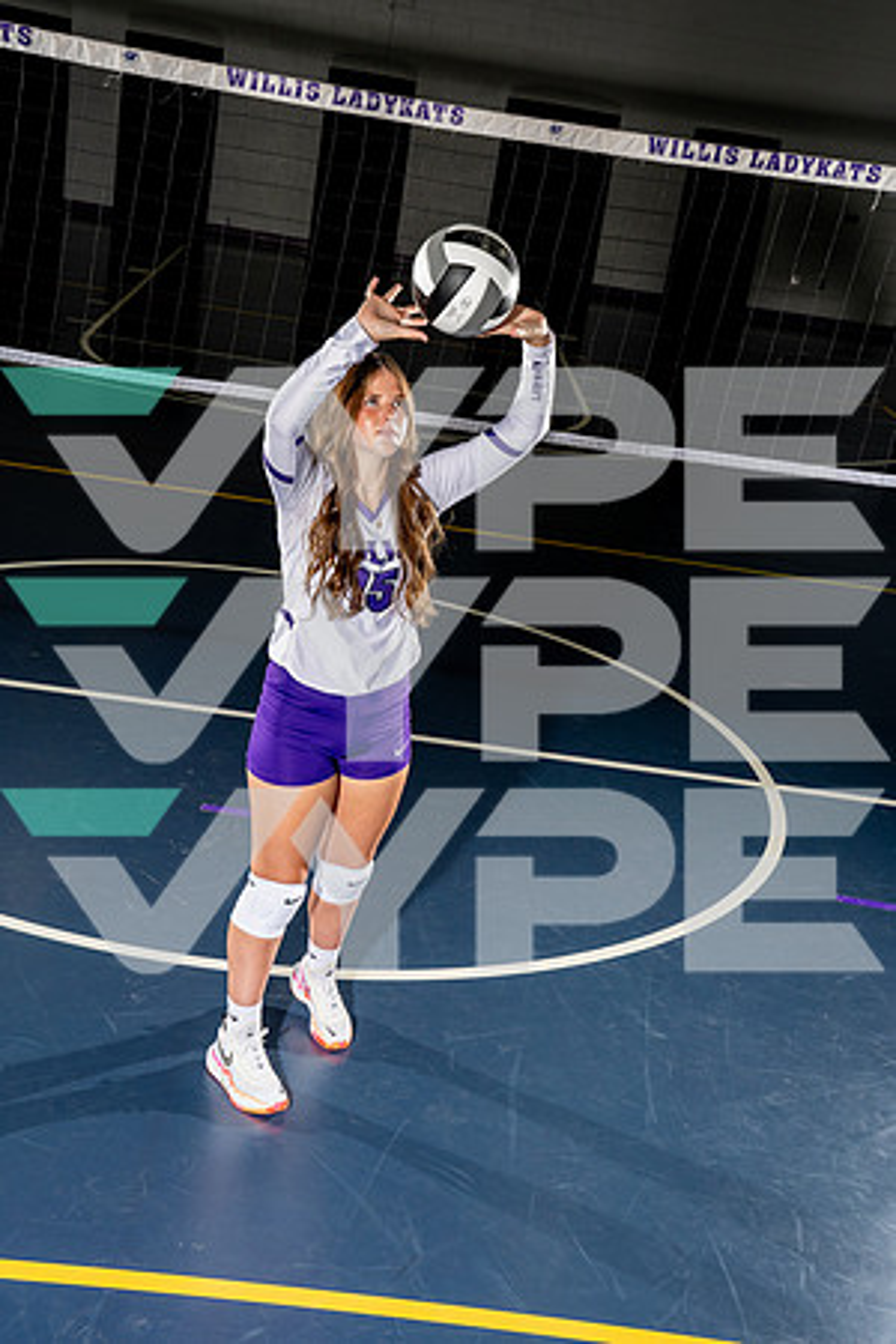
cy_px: 672
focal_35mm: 48
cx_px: 448
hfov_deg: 28.1
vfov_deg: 41.1
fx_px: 1792
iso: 500
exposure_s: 1/250
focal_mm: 48
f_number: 8
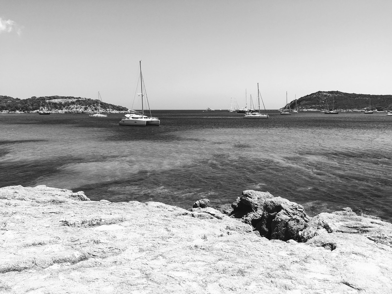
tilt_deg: -6.6
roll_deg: -0.3
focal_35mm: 29
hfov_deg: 61.7
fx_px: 328
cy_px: 147
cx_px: 196
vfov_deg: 48.2
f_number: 2.2
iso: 25
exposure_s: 1/1570
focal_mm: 4.15
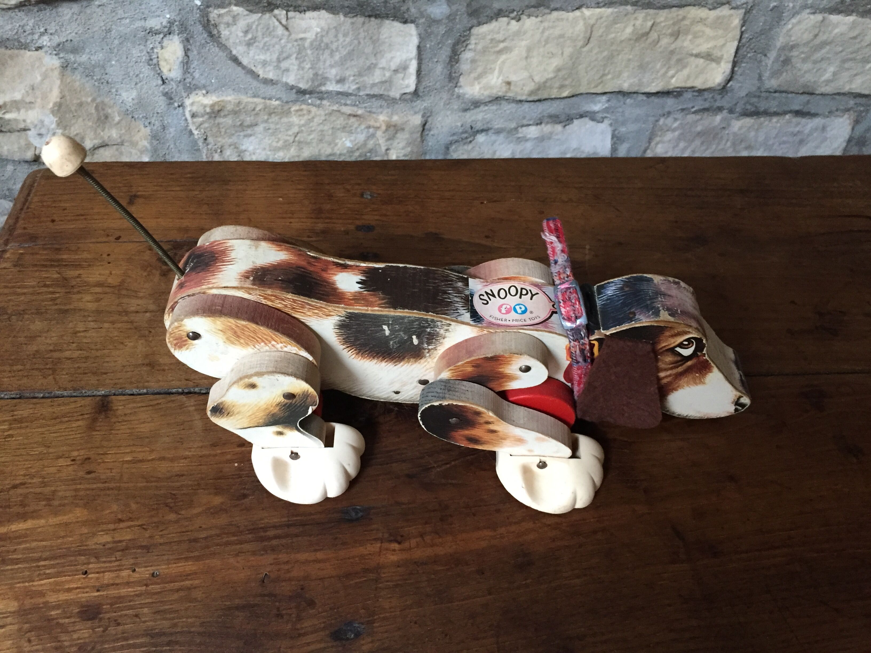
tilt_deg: -53.4
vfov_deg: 48.2
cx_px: 436
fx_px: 730
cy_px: 326
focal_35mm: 29
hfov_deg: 61.7
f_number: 2.2
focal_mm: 4.15
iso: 250
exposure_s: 1/25
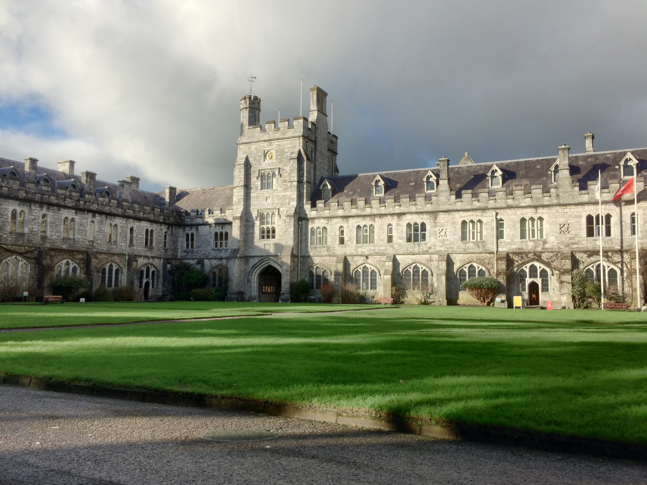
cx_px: 324
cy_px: 242
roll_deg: -0.7
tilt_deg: +5.3
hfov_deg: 61.7
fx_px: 542
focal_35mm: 29
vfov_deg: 48.2
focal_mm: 4.15
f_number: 2.2
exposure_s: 1/2415
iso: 32
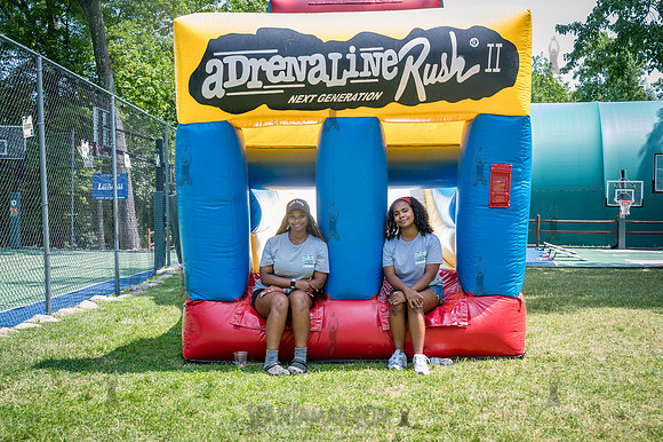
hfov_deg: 48.5
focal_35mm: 40
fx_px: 735
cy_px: 221
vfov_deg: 33.4
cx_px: 332
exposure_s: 1/100
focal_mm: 39
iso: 100
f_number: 4.5
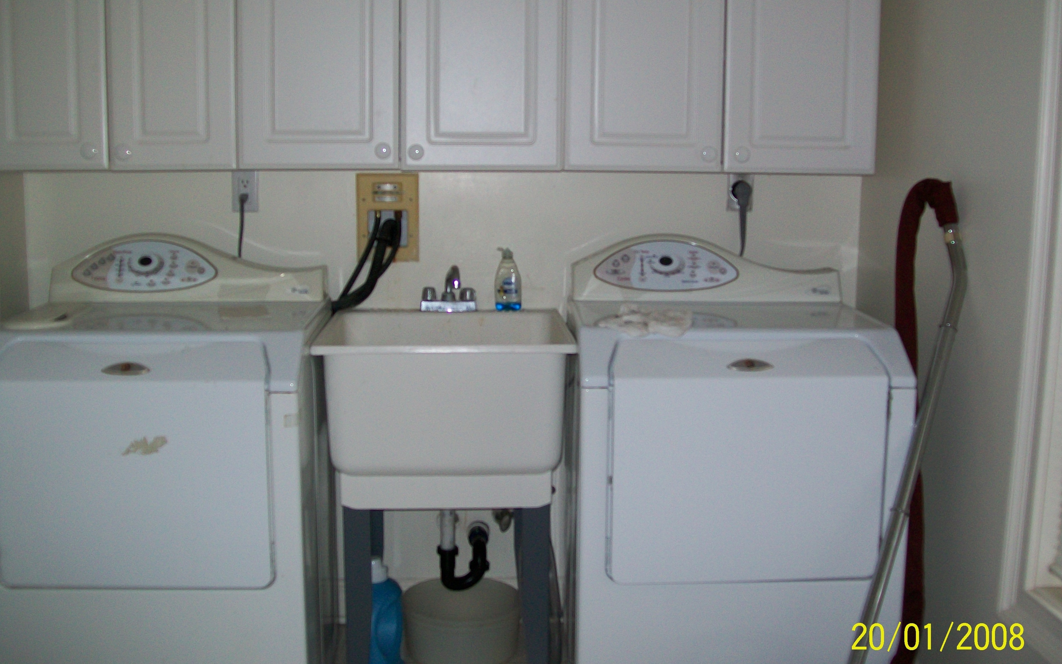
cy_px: 321
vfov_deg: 32.8
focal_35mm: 39
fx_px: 1129
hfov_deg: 50.4
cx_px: 537
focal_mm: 6
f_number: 2.7
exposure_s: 1/60
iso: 64
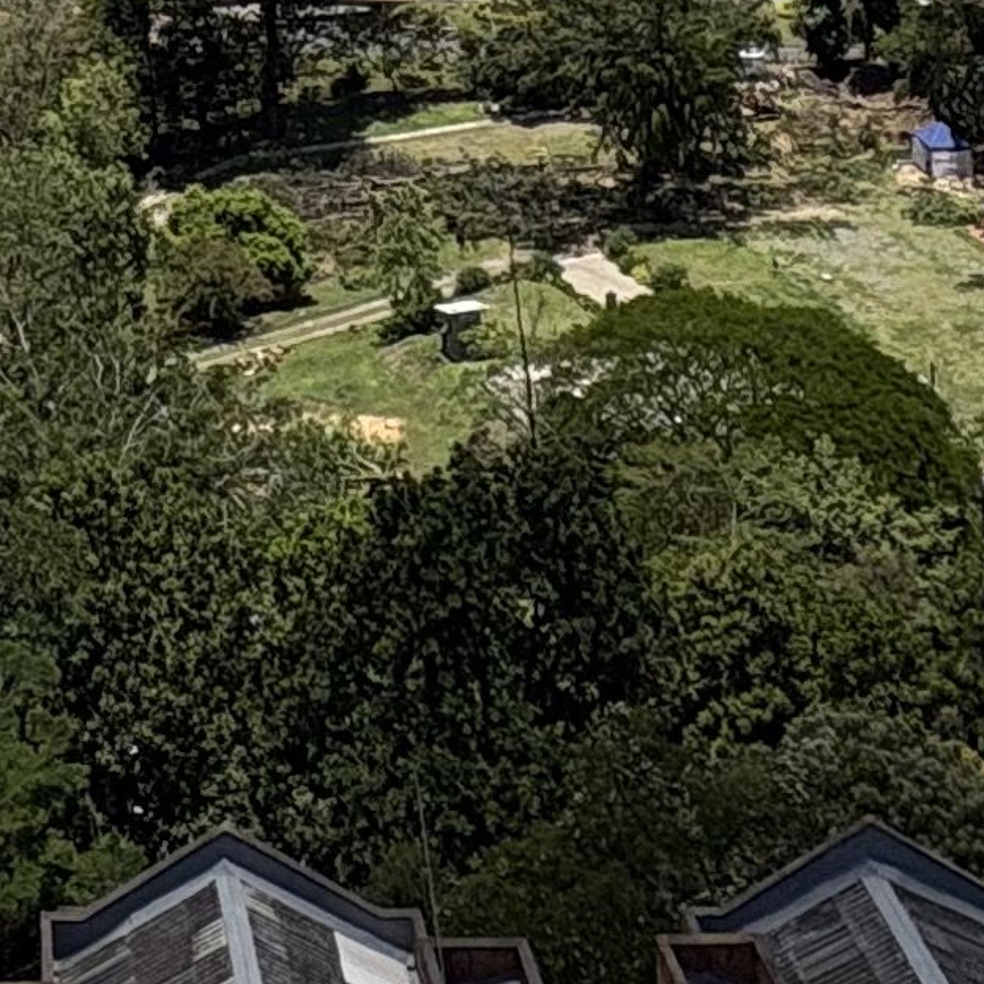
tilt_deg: +3.7
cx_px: -79
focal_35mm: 80
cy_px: -943
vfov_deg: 16.7
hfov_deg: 20.7
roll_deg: +0.4
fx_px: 2573
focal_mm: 2.22
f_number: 2.2
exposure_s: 1/3717
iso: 50
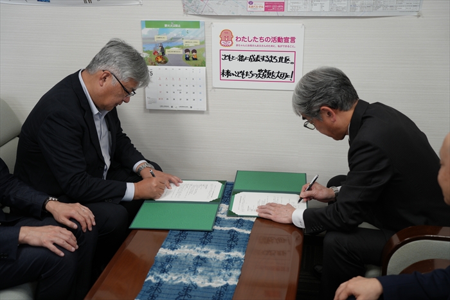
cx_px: 225
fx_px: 600
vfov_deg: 28.1
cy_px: 150
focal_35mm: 48
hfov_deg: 41.1
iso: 160
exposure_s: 1/50
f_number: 4
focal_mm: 48
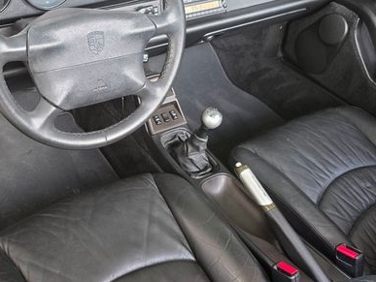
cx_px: 127
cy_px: 125
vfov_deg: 37.7
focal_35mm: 38
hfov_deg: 48.2
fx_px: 413
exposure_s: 1/120
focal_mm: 6.3
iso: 160
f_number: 1.7
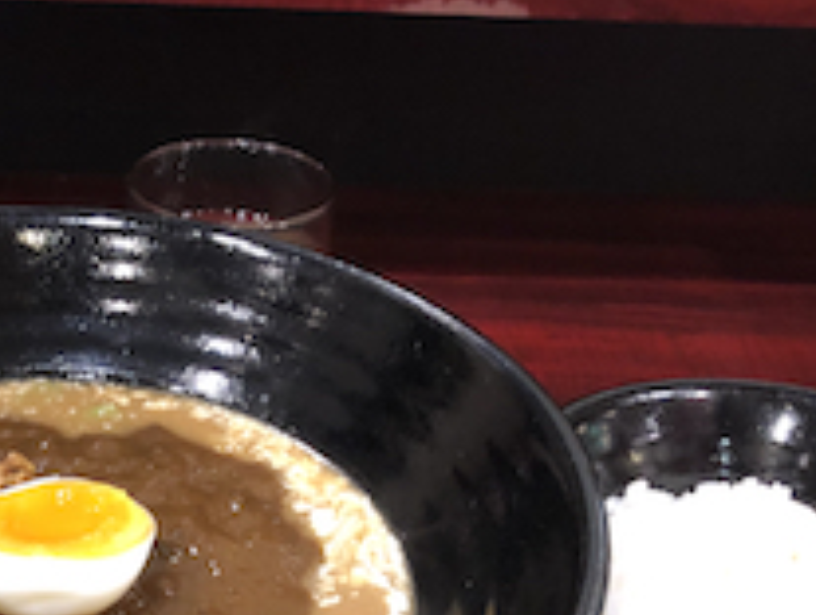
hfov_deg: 35.0
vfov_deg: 26.2
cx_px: 244
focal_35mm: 54
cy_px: 560
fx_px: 1275
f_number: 1.8
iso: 100
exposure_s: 1/7
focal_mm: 4
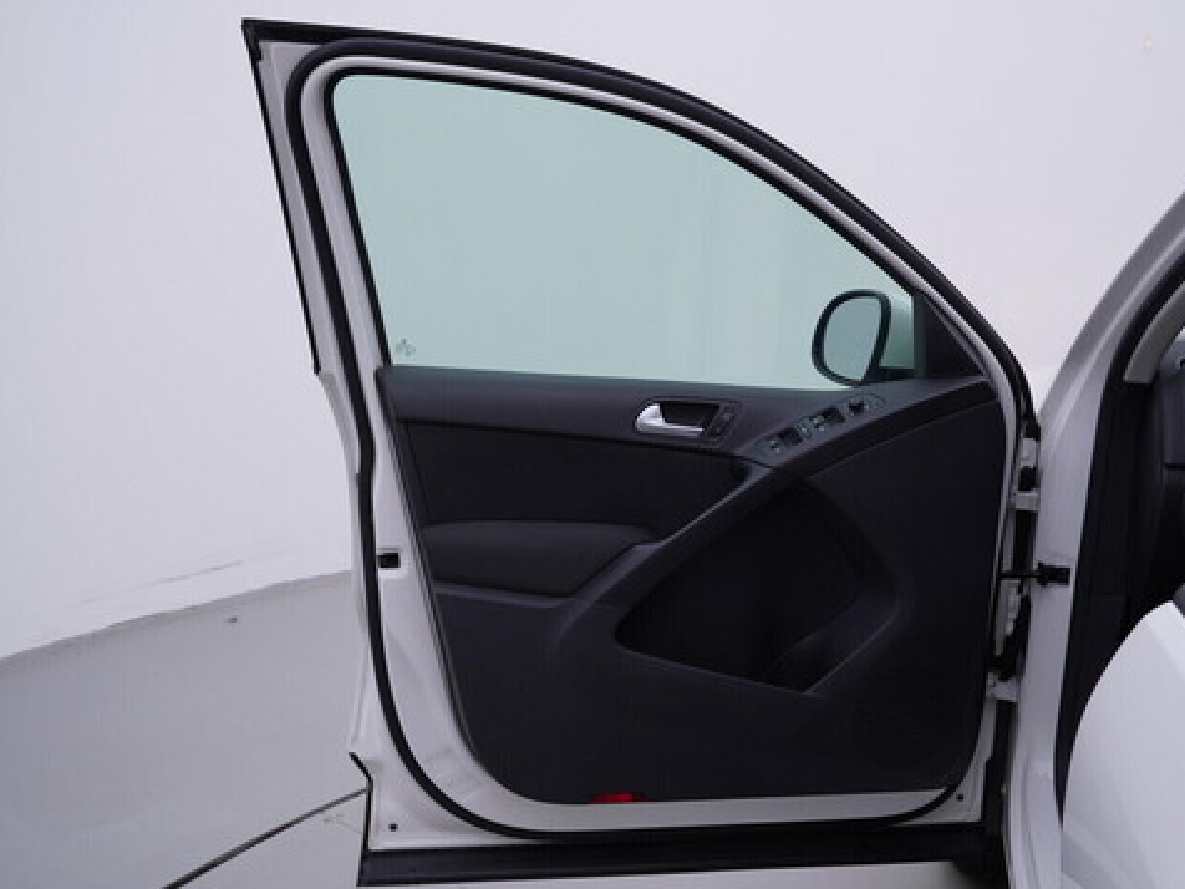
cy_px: 452
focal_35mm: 40
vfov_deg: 36.0
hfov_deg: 46.8
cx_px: 602
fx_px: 1369
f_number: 4
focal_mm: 24
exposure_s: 1/80
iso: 125
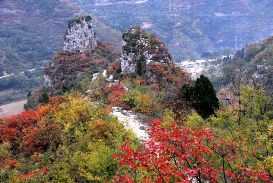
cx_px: 136
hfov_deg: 31.9
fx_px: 478
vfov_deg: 21.6
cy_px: 92
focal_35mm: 63
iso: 200
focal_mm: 42
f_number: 7.1
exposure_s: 1/45
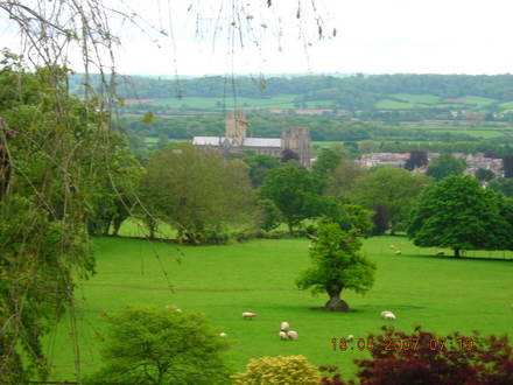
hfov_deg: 19.1
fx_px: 1526
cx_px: 256
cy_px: 192
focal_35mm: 103
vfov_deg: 14.4
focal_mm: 17
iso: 50
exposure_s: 1/86
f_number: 4.9
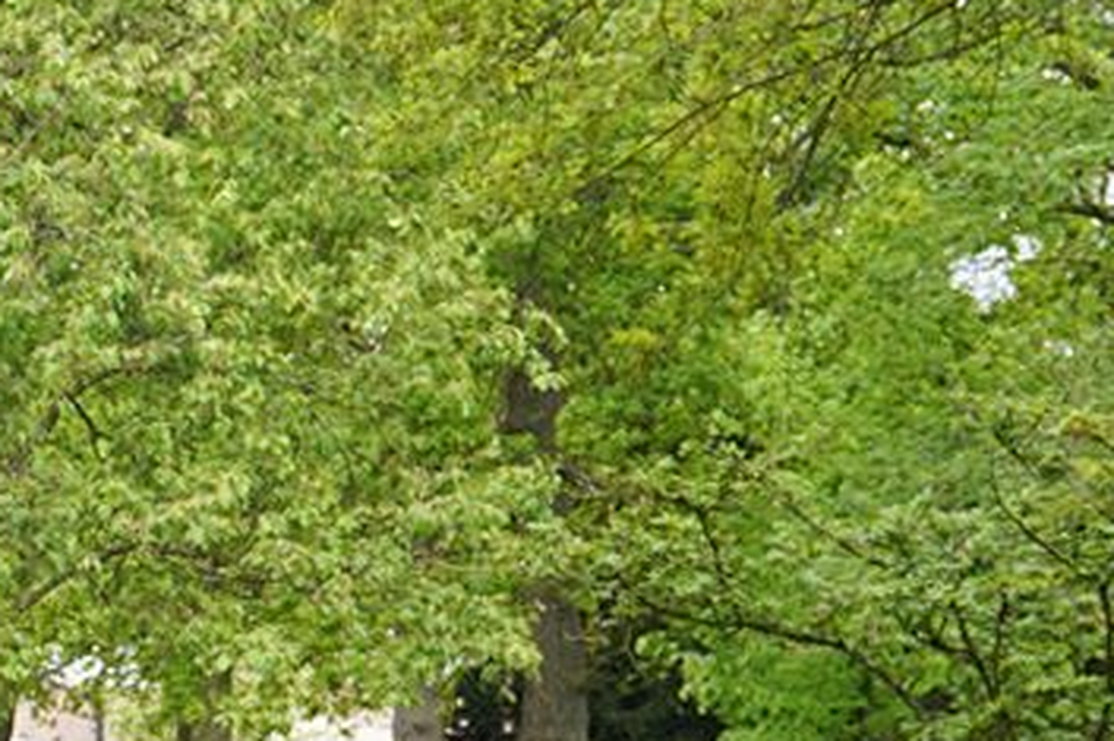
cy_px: 1246
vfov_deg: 9.7
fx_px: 4206
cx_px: -1127
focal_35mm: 136
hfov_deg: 13.0
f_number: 6.3
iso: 100
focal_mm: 24
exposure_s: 1/100
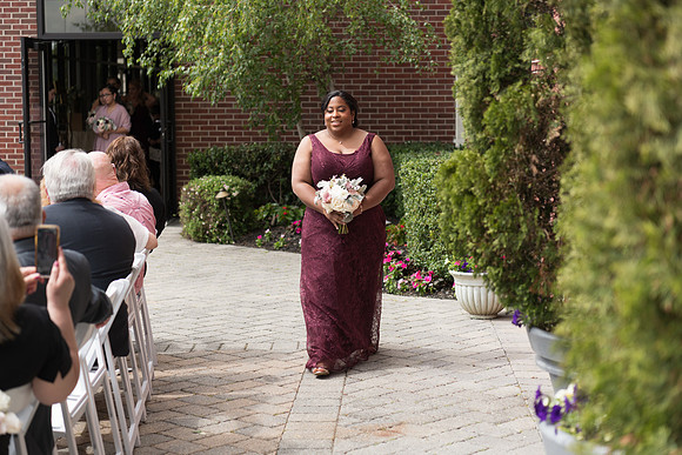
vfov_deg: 19.5
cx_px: 341
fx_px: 1326
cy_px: 228
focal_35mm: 70
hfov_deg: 28.8
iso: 64
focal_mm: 70
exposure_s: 1/400
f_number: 2.8
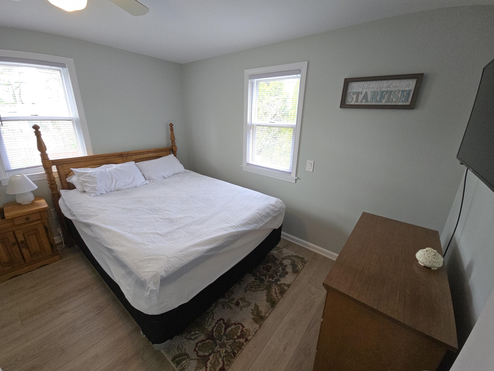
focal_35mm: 13
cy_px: 186
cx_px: 247
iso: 80
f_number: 2.2
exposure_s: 1/60
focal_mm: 2.2
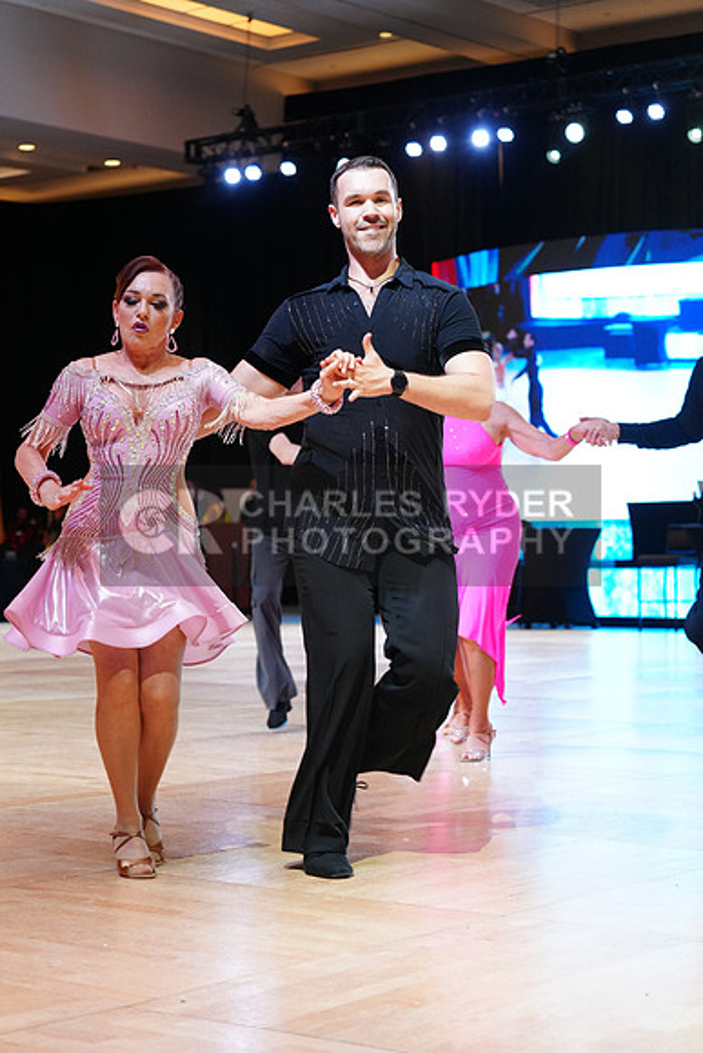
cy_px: 526
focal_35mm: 70
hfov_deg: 19.5
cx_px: 352
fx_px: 2049
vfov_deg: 28.8
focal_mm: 70
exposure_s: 1/250
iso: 2500
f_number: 4
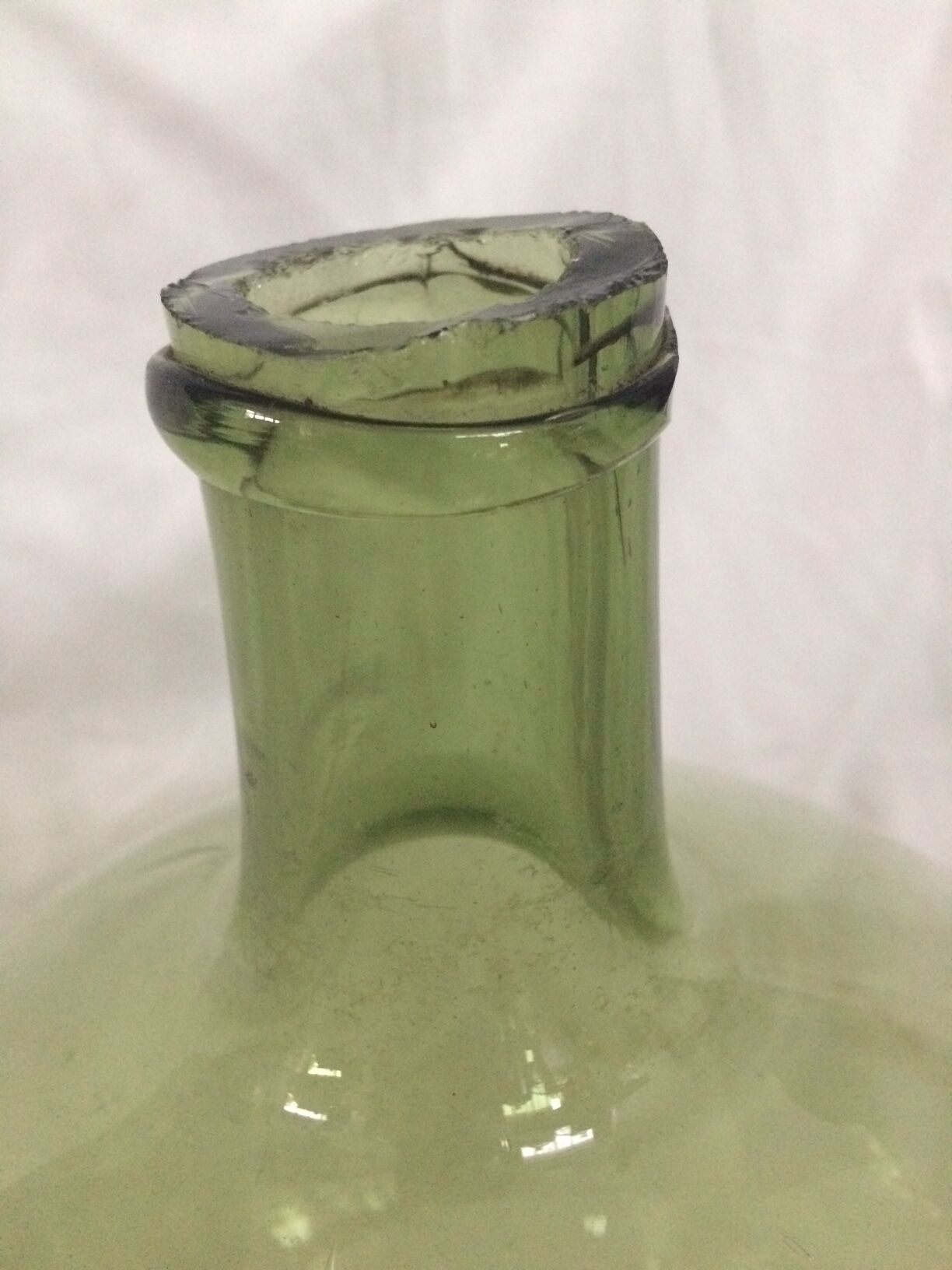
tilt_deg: -26.3
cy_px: 635
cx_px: 476
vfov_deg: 61.7
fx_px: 1063
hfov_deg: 48.2
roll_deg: -0.9
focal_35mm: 29
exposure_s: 1/25
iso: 320
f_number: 2.2
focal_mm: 4.15
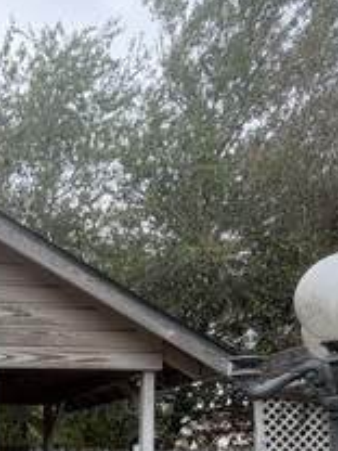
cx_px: -28
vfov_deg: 39.3
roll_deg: +1.0
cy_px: 438
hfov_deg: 30.3
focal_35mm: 43
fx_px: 560
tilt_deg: +3.1
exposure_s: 1/121
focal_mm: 2.22
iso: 64
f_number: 2.2
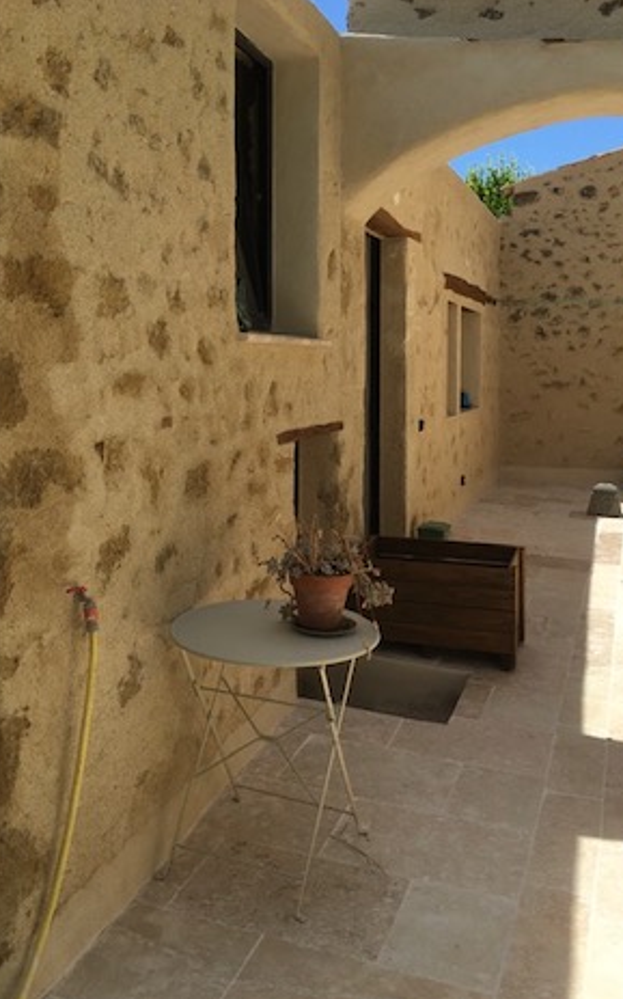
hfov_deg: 40.6
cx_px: 308
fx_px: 843
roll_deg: -1.0
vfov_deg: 61.3
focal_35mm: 31
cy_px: 500
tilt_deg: -7.9
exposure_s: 1/1399
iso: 25
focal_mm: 4.15
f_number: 2.2
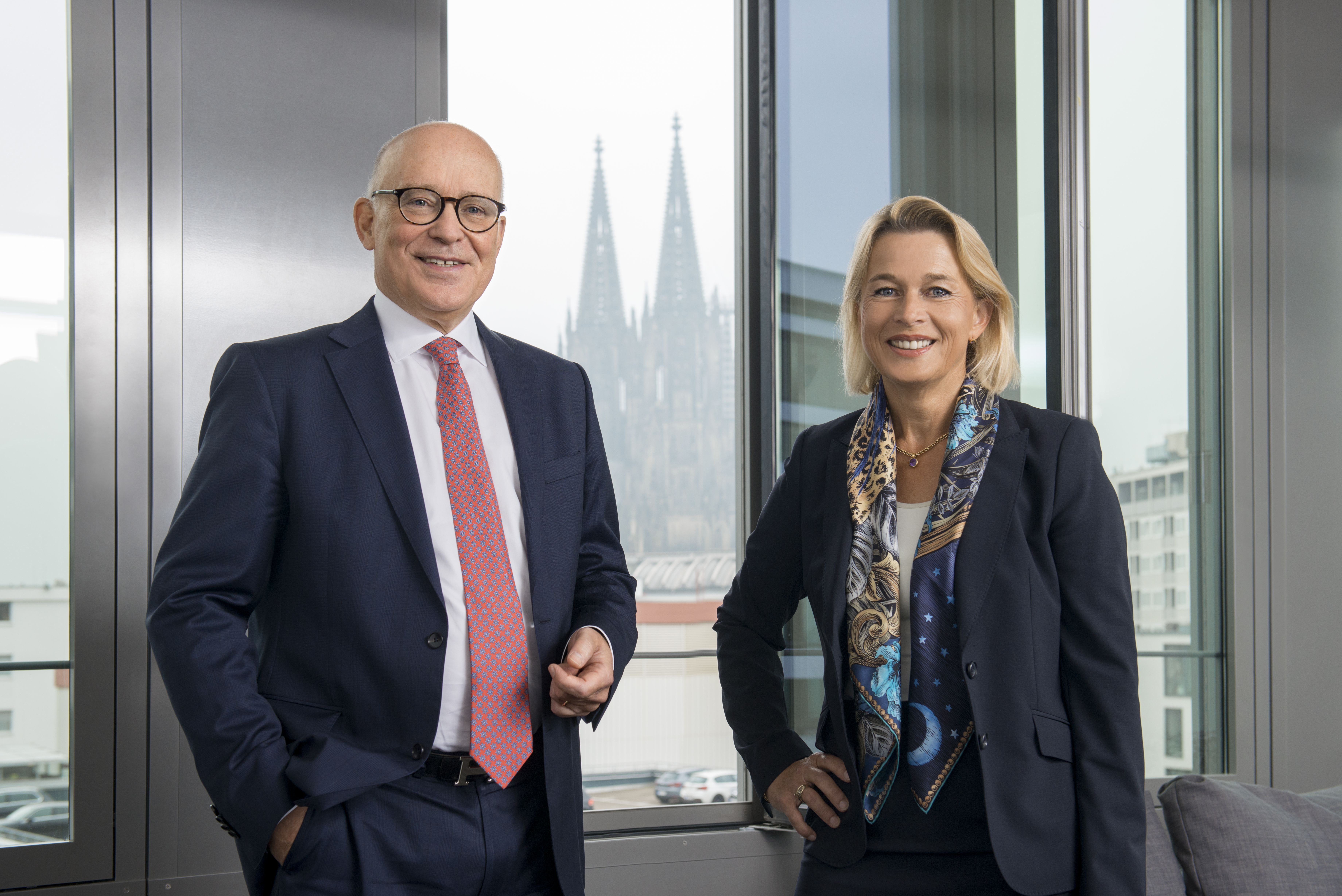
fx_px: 1790
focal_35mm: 48
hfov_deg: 41.1
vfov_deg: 28.1
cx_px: 671
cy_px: 448
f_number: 7.1
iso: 400
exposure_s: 1/160
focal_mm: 48
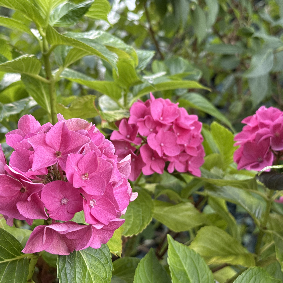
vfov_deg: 30.0
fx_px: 527
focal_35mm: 57
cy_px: 142
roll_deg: +2.2
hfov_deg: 30.0
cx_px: 140
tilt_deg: -10.0
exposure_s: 1/75
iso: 100
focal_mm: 6.76
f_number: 1.78
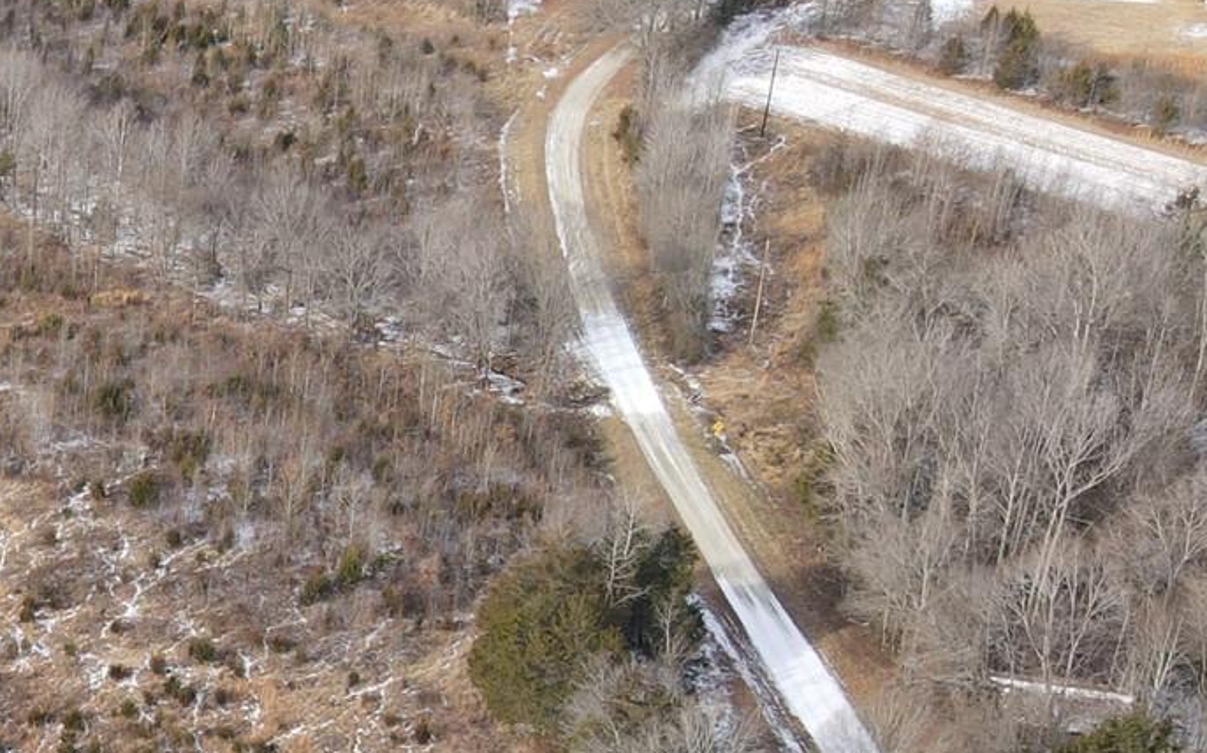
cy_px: 707
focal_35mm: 76
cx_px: -384
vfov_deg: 16.9
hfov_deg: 23.8
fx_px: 2499
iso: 150
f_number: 2.8
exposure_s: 1/15
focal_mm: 4.5
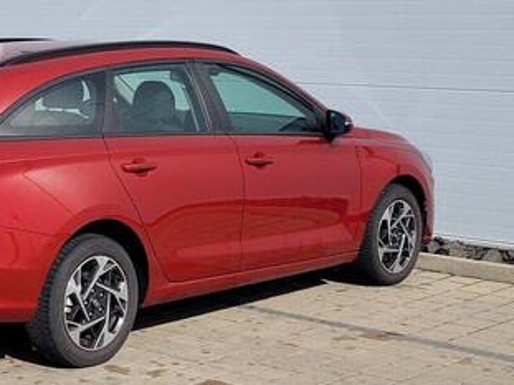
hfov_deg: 39.2
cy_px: 178
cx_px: 83
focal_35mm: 46
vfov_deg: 31.5
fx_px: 683
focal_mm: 5.4
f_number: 1.8
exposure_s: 1/3160
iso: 40
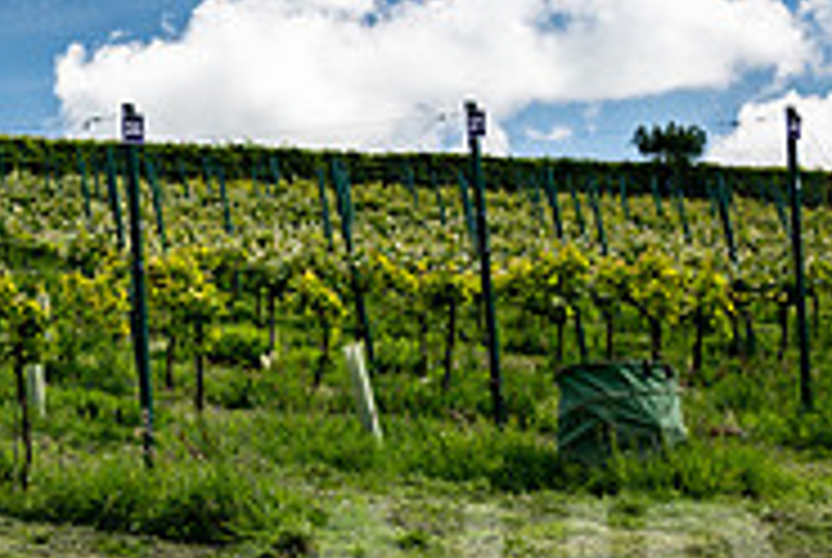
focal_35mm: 94
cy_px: 106
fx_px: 2176
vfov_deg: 14.5
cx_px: -324
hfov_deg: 19.5
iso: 64
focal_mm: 30
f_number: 5.6
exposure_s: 1/250
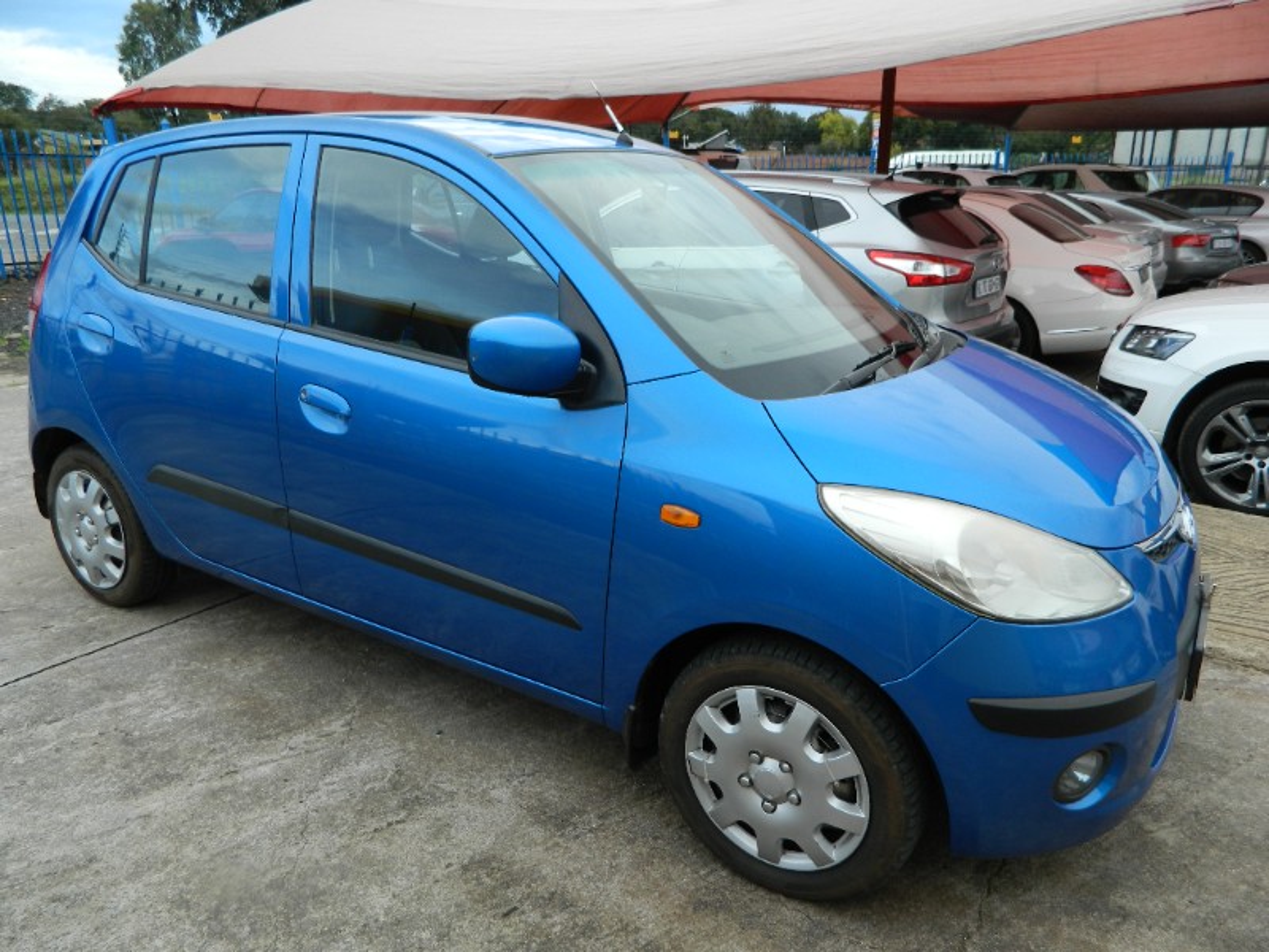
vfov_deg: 54.9
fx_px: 916
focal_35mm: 25
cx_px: 634
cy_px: 476
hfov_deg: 69.4
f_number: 3.1
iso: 80
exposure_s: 1/100
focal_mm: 4.5
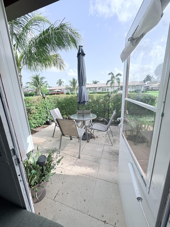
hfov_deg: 85.7
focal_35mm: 14
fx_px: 92
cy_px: 114
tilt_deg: -13.7
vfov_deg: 102.1
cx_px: 85
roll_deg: +2.1
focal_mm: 2.22
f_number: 2.2
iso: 40
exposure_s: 1/821
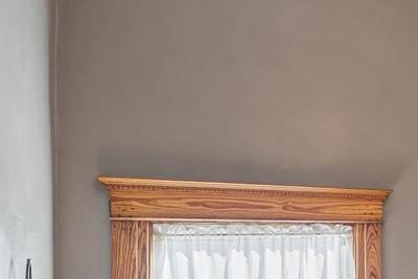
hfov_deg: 29.9
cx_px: 577
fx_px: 565
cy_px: 243
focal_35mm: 49
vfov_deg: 26.9
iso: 100
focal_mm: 15.2
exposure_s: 1/2
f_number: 7.1
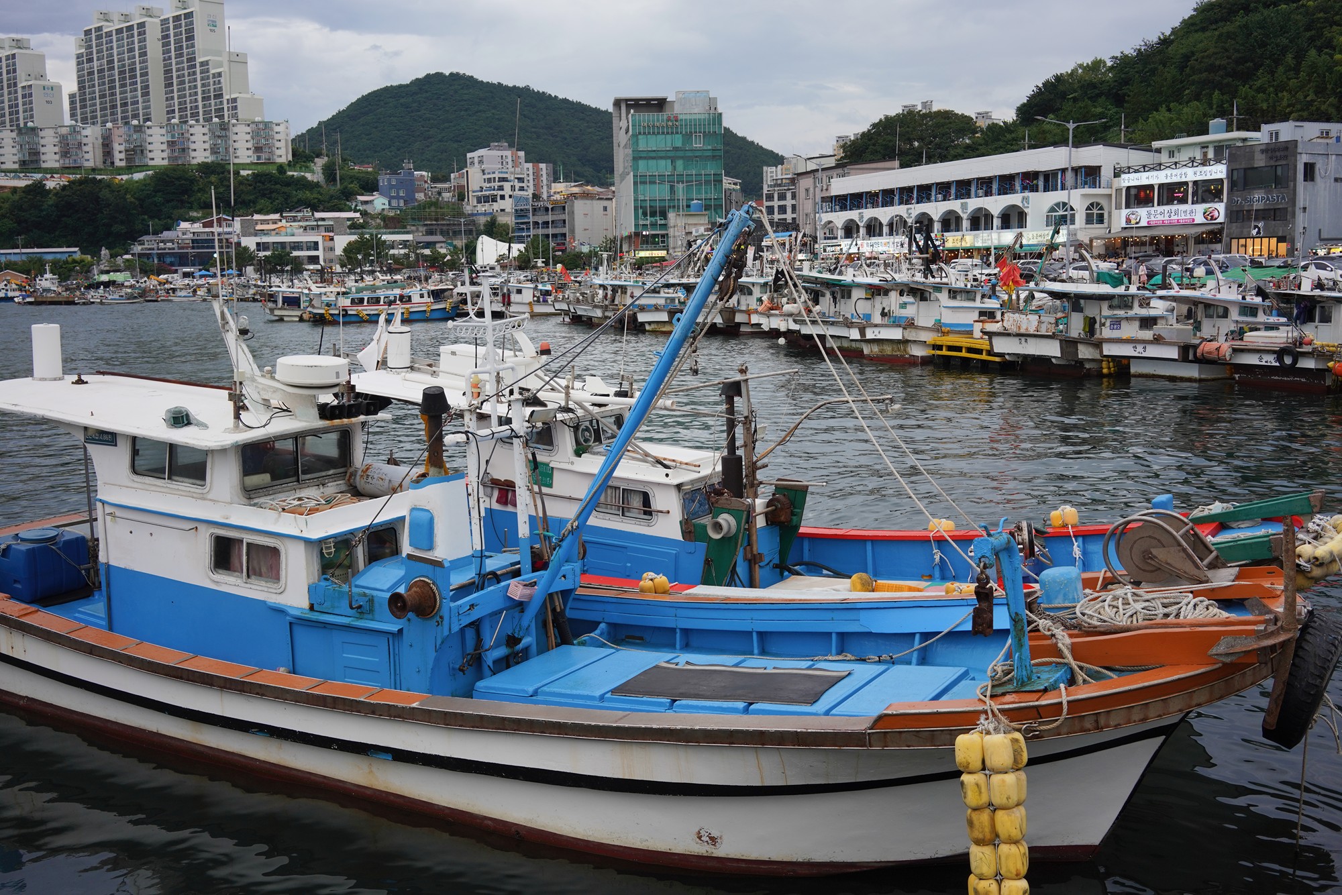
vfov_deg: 37.9
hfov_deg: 54.4
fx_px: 1305
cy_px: 448
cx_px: 671
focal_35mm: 35
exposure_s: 1/100
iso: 400
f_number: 6.3
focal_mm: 35
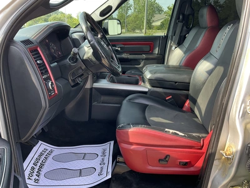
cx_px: 125
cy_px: 94
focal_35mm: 29
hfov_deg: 61.7
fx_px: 209
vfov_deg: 48.2
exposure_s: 1/122
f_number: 1.8
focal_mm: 3
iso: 25
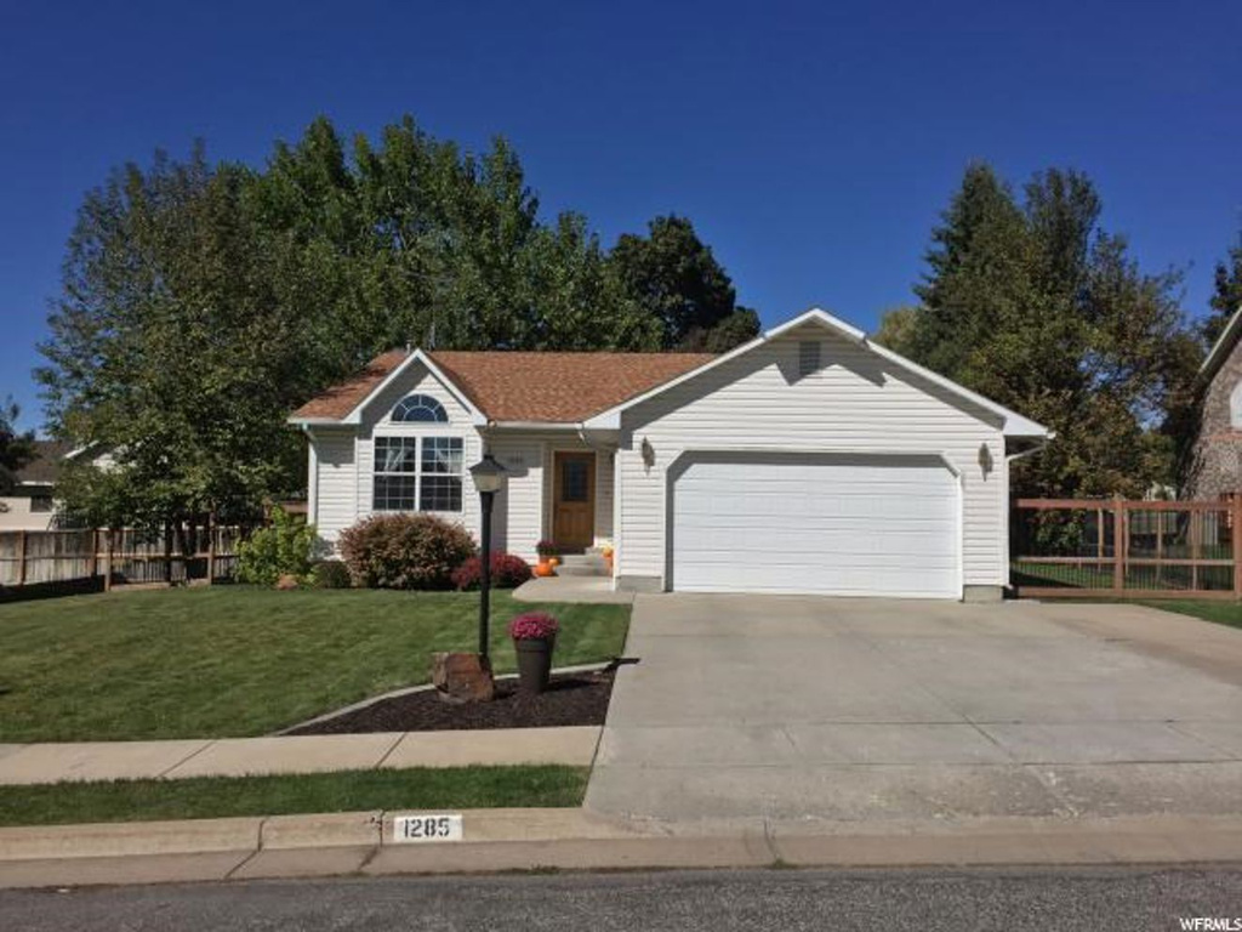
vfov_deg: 48.2
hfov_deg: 61.7
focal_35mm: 29
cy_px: 466
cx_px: 621
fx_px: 1041
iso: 32
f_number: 2.2
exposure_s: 1/4950
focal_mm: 4.15
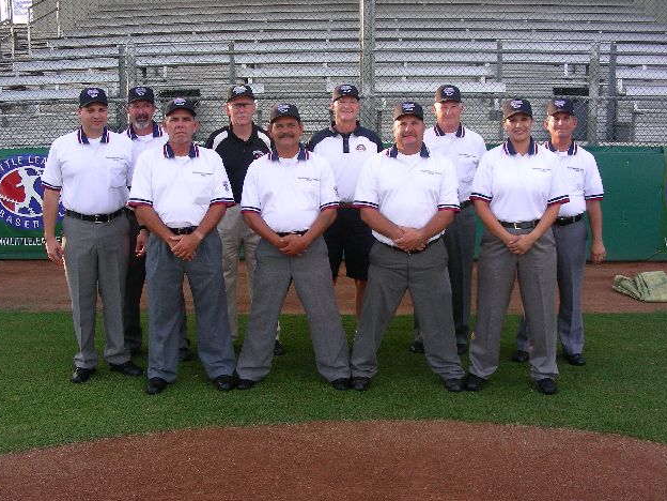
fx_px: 751
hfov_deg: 47.9
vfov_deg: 36.8
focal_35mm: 39
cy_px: 254
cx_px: 329
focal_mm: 6.3
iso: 50
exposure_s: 1/104
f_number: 4
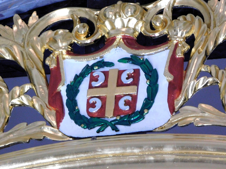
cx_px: 113
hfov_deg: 2.9
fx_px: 4479
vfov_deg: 2.2
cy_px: 84
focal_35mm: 686
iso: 800
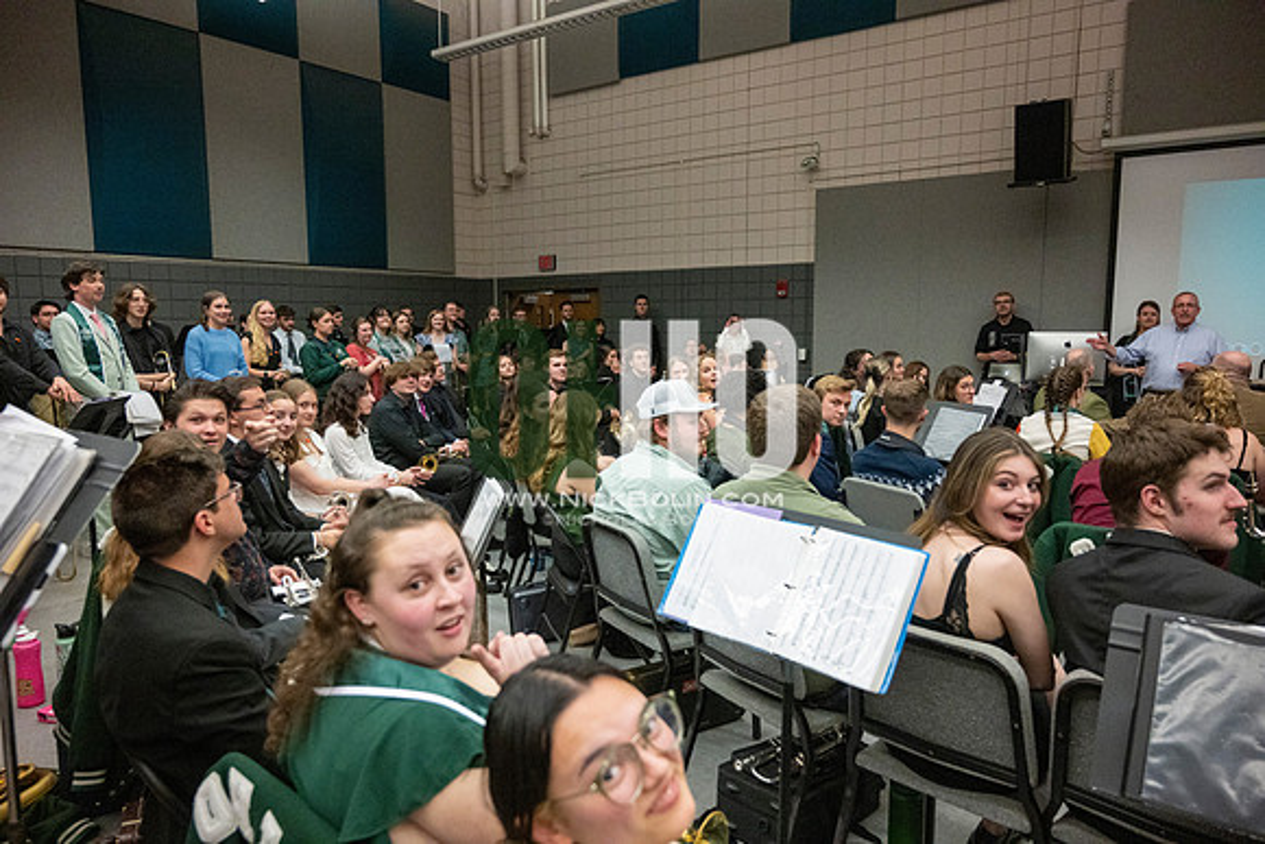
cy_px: 422
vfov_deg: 53.2
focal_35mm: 24
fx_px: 843
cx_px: 632
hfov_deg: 73.7
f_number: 4
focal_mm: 24
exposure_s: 1/500
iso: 10000
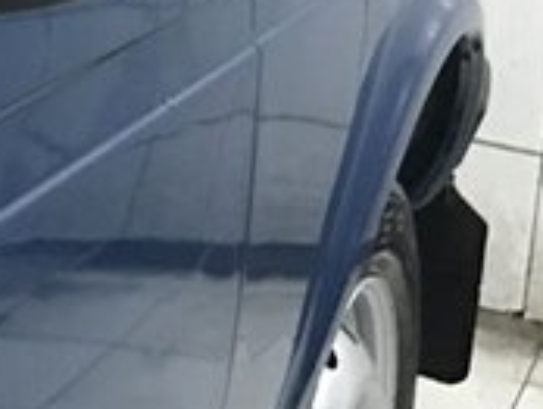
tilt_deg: -7.5
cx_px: -387
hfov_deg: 16.1
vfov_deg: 13.3
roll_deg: -2.5
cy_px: -195
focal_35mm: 106
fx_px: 1665
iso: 80
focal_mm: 3.99
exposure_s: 1/6
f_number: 1.8
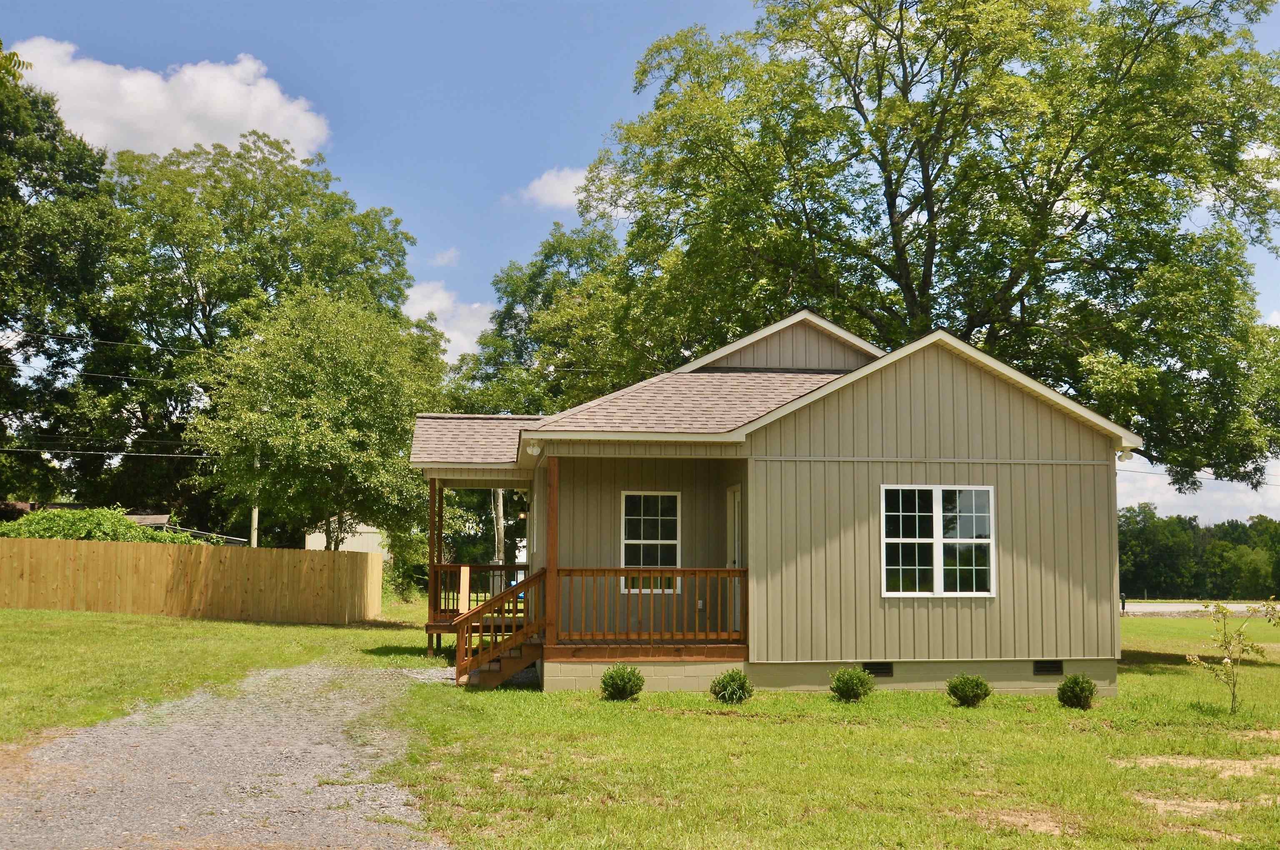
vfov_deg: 36.8
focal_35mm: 36
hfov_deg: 53.2
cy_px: 425
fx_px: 1278
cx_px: 640
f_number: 9
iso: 200
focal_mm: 24
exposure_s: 1/320
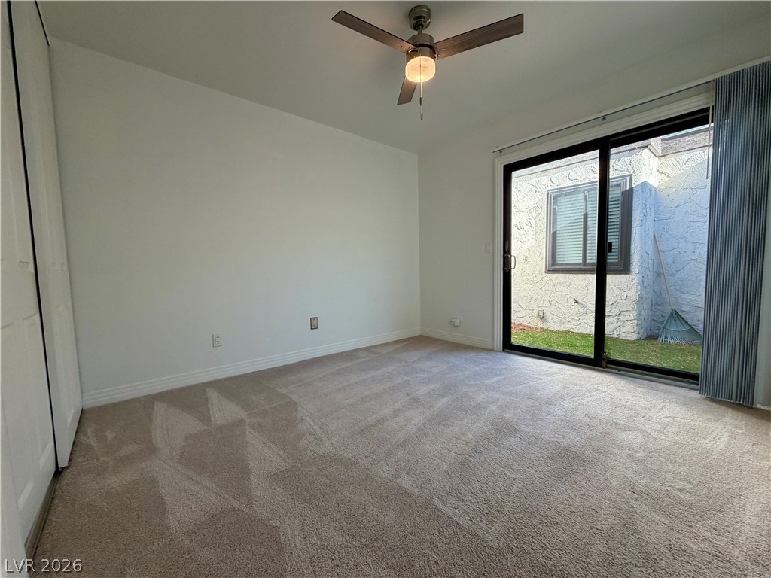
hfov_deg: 102.1
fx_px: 312
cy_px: 289
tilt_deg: -3.8
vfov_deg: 85.7
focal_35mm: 14
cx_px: 386
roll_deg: +2.0
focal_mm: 2.22
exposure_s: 1/120
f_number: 2.2
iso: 160
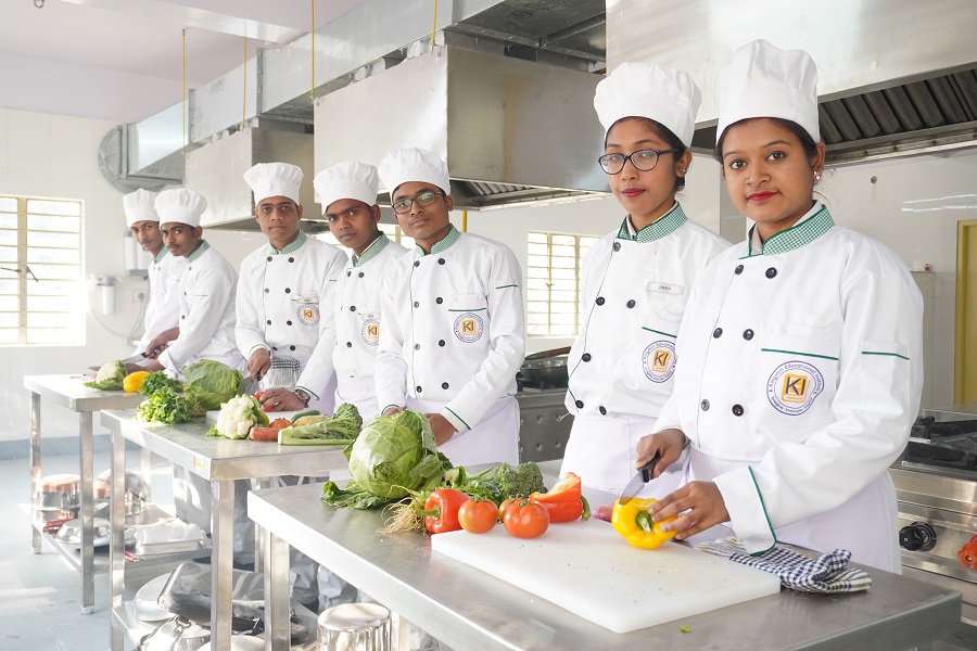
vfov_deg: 41.7
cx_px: 488
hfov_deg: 59.5
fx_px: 855
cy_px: 326
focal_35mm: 32
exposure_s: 1/250
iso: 1250
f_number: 4
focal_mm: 21
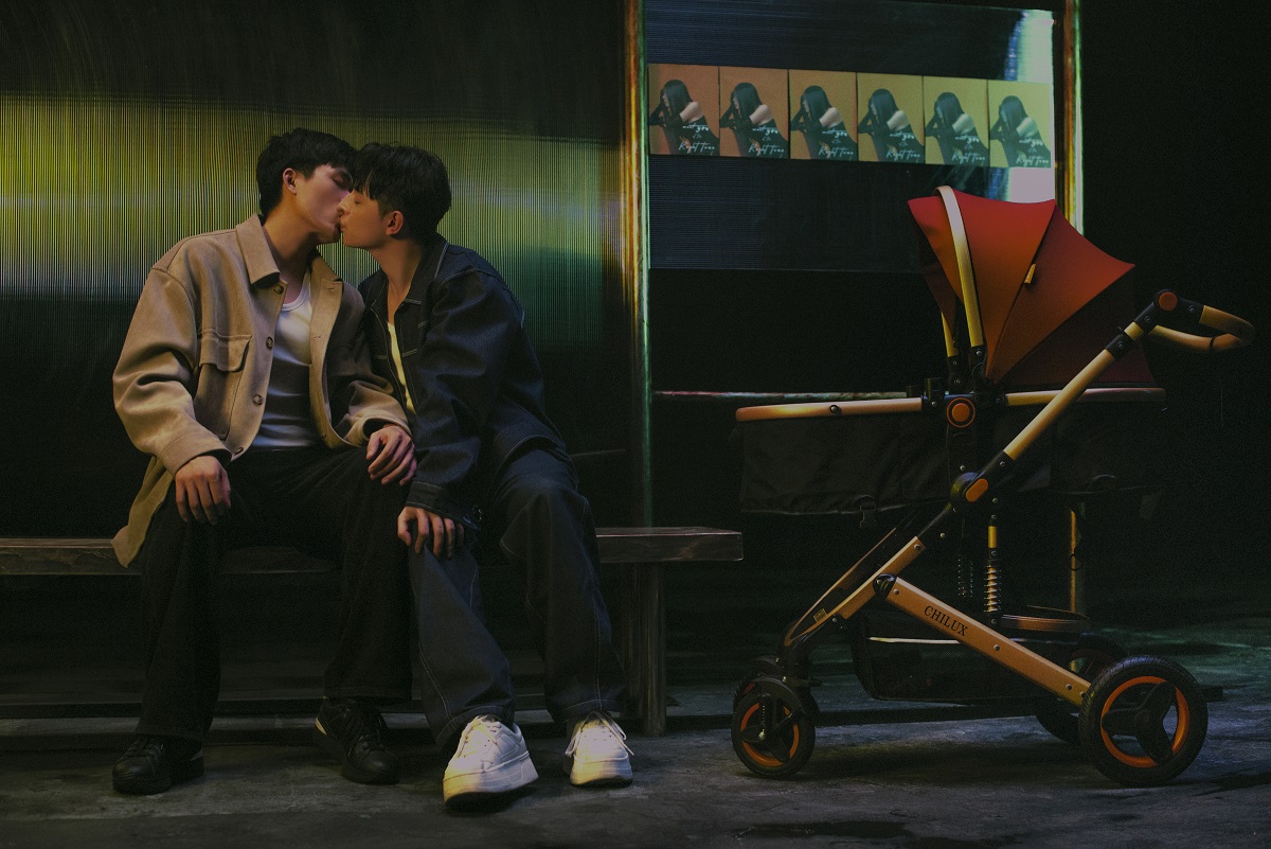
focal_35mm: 50
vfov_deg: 27.0
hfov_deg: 39.6
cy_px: 424
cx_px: 636
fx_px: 1766
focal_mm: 50
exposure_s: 1/125
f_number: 4
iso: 1000
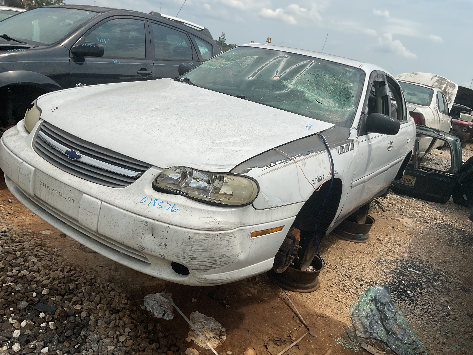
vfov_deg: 48.2
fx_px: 396
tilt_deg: -15.0
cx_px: 236
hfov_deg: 61.7
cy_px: 178
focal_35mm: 29
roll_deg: -11.1
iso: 16
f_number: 1.8
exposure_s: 1/3125
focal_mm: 3
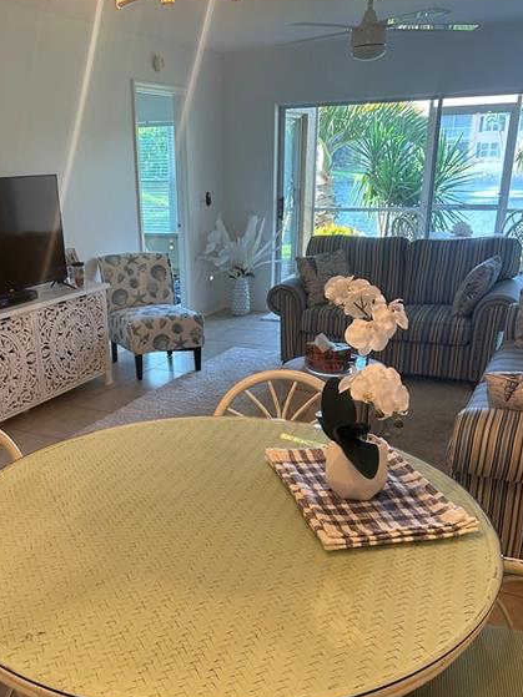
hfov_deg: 42.6
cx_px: 195
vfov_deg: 54.8
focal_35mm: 33
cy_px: 430
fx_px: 665
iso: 160
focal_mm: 6.86
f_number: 1.78
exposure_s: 1/120
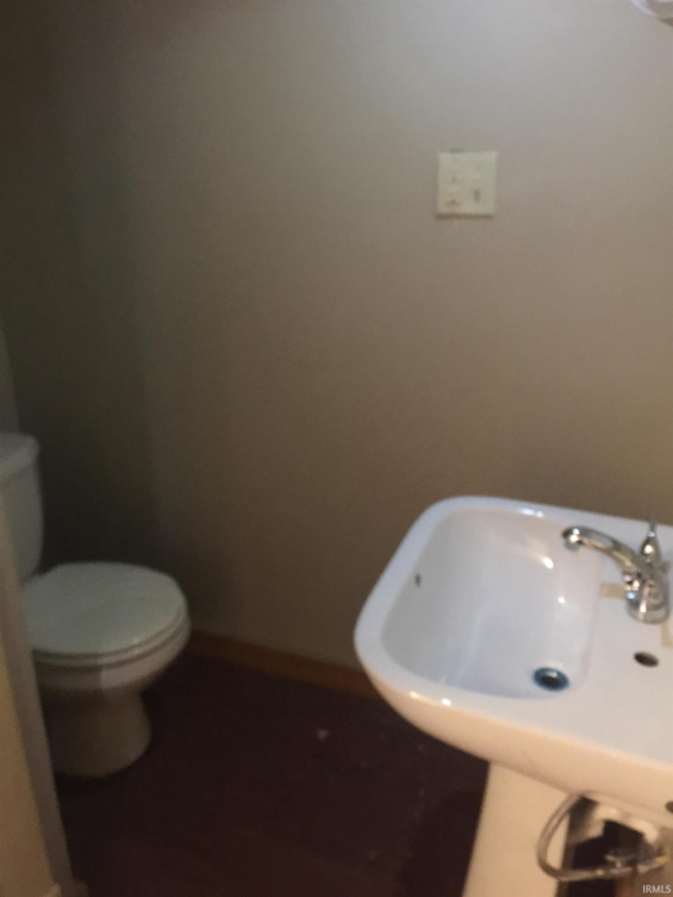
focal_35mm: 29
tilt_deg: -25.6
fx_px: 752
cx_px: 336
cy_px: 448
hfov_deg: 48.2
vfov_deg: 61.7
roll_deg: -1.2
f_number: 2.2
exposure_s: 1/4
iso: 125
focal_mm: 4.15
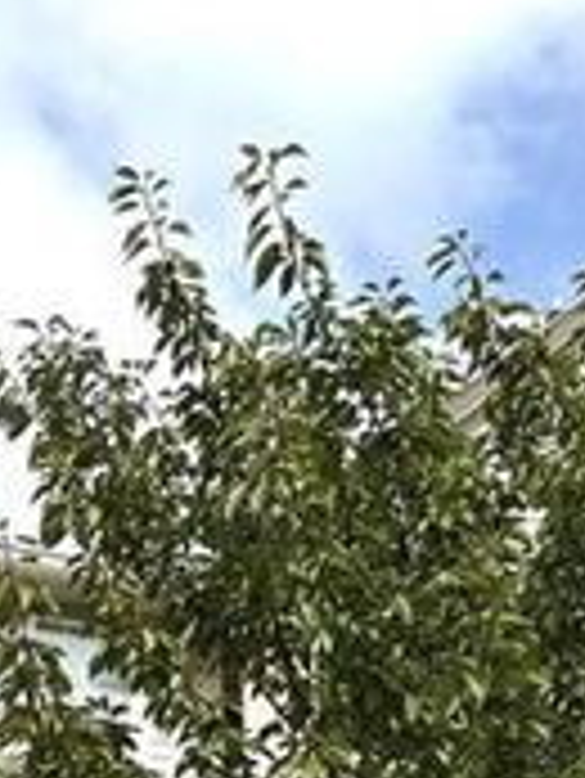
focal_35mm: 100
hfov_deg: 13.9
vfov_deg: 17.2
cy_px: 1248
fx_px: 2251
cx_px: -279
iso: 50
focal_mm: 5.96
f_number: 1.6
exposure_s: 1/4630
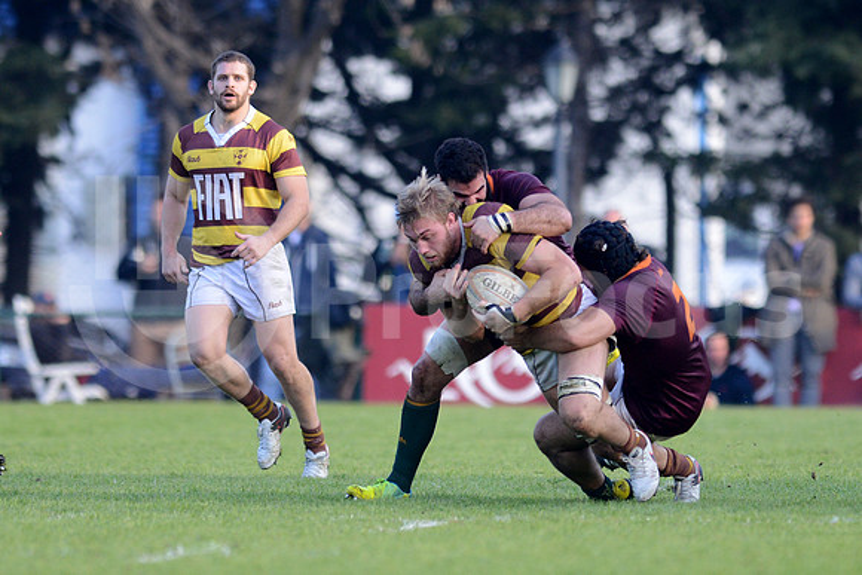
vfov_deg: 3.3
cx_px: 431
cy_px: 288
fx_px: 10059
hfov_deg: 4.9
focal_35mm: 420
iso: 1100
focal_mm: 420
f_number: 4
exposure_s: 1/1000
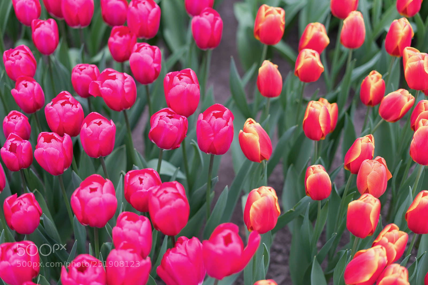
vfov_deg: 24.6
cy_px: 142
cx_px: 214
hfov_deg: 36.2
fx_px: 654
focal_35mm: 55
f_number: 2
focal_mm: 55
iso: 160
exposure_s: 1/60
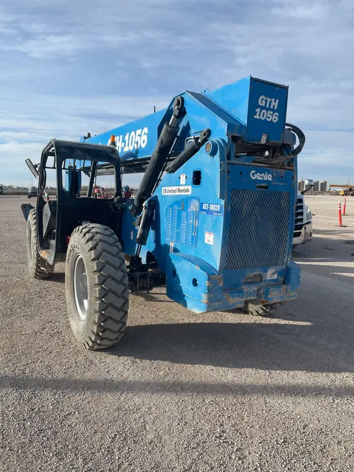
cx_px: 177
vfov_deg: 67.3
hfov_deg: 53.1
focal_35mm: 26
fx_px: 354
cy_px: 236
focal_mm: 4.2
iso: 32
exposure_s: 1/2747
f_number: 1.6
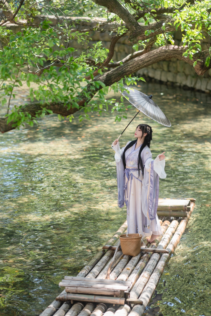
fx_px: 923
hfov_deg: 13.0
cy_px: 158
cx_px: 106
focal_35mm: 105
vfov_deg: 19.5
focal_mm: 105
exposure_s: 1/640
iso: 100
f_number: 1.8
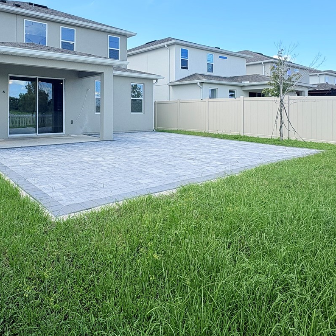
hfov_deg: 60.3
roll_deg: +1.0
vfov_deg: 61.0
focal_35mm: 25
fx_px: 275
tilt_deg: +1.2
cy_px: 106
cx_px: 94
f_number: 2.2
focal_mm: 2.22
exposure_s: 1/1143
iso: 50
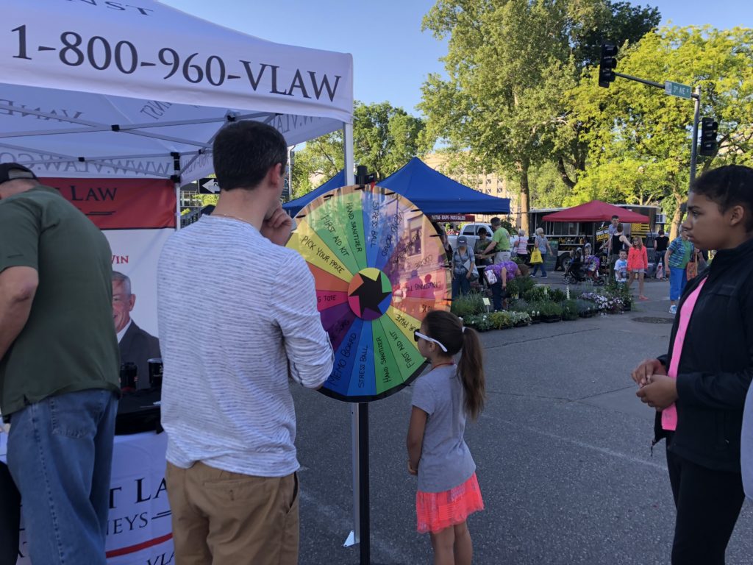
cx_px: 376
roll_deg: +1.0
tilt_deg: -6.0
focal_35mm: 28
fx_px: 609
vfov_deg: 49.7
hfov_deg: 63.4
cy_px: 282
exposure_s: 1/284
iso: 20
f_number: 1.8
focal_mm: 3.99
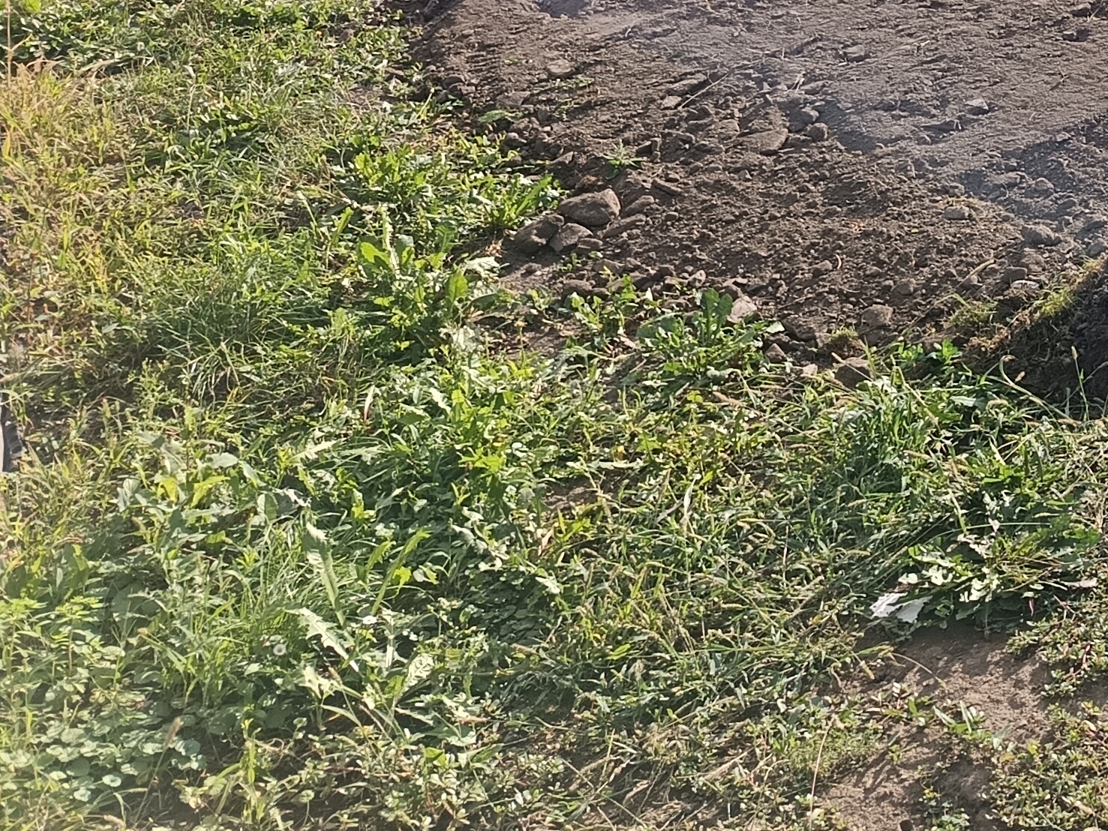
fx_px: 2081
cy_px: -142
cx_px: 1428
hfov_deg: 25.7
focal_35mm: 65
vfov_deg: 21.2
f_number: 1.75
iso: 351
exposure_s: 1/900
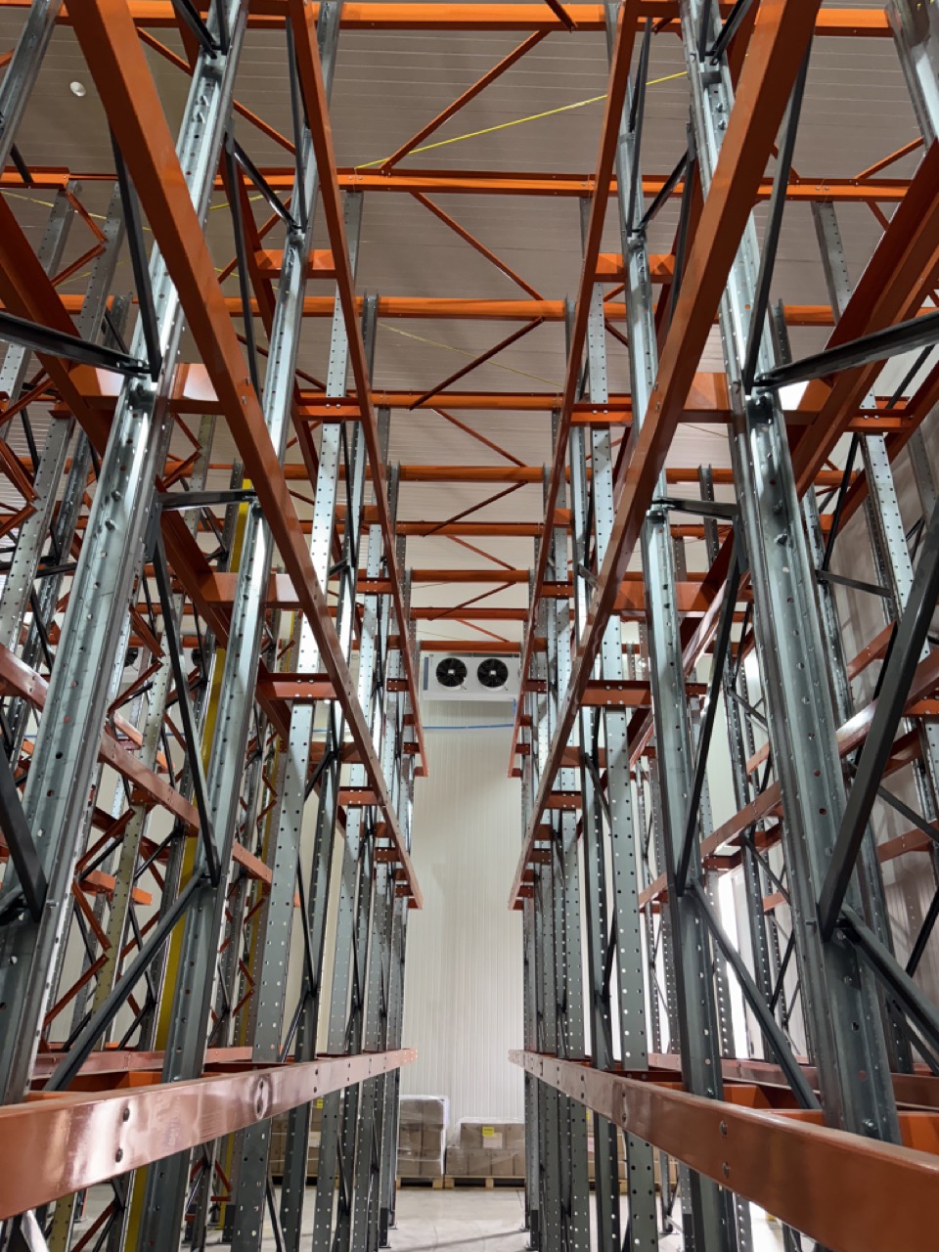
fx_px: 868
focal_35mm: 24
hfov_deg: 56.8
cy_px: 626
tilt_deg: +25.2
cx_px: 470
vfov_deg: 71.6
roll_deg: -0.8
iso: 200
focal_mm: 6.76
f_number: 1.78
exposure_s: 1/100
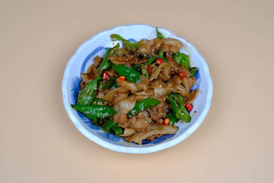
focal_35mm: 50
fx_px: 381
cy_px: 92
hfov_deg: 39.6
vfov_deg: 27.0
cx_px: 137
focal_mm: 33.2
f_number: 10
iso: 200
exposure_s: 1/200
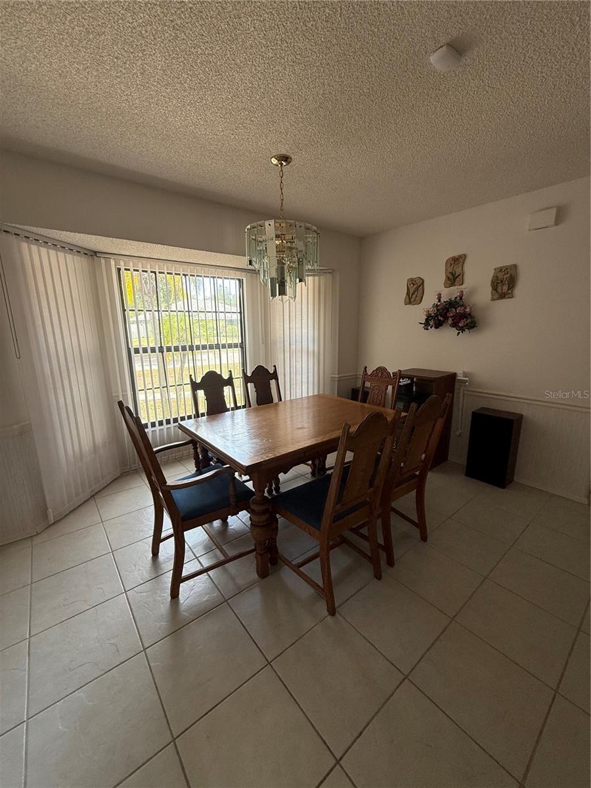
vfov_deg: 102.1
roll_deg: -0.8
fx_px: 319
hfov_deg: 85.7
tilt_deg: -12.0
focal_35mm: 14
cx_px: 296
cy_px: 394
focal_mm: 2.22
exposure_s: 1/99
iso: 100
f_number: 2.2
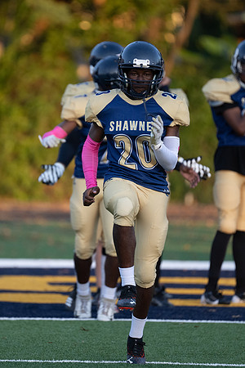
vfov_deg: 4.0
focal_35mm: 512
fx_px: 5230
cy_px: 159
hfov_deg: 2.7
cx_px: 75
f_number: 2.8
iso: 1250
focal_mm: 300
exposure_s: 1/1600
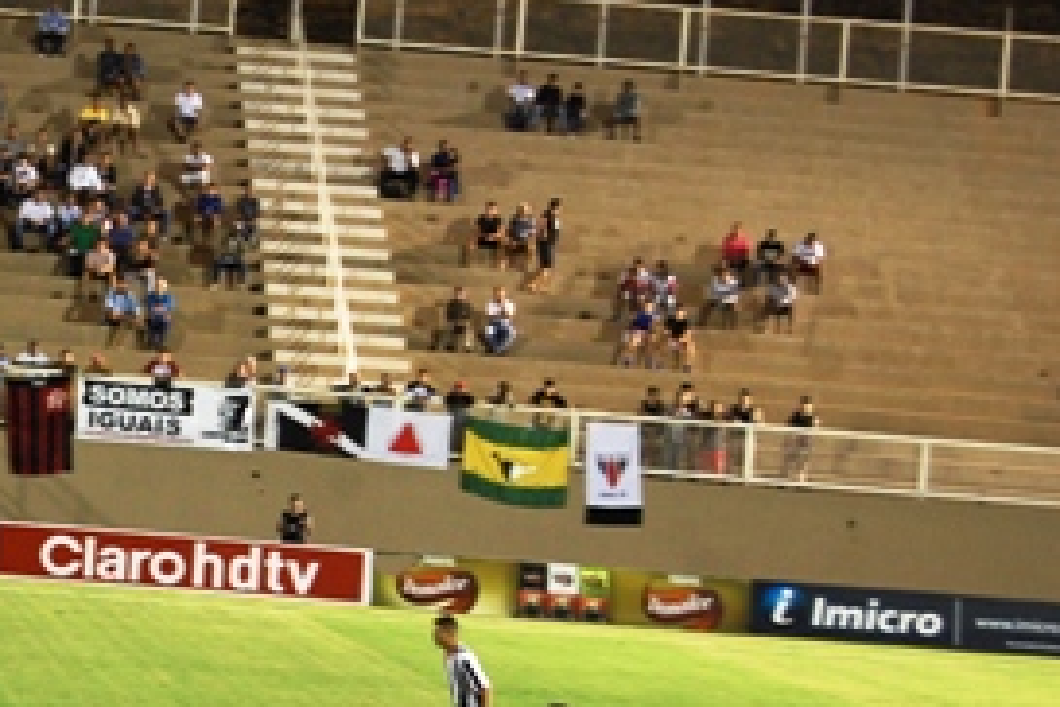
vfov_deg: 7.6
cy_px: 526
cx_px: -62
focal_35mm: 181
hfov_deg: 11.2
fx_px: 5332
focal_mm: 55
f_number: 5.6
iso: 800
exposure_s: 1/25
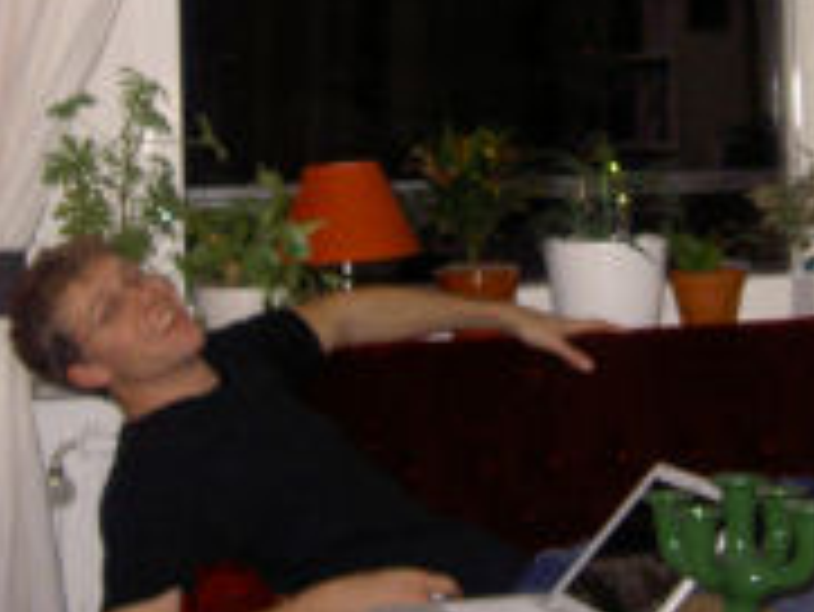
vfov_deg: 14.1
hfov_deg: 18.8
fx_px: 2447
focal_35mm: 104
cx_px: 607
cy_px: 81
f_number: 3.4
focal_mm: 7.7
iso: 100
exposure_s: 1/60
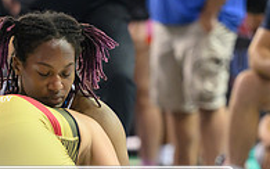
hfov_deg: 4.3
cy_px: 203
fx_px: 3562
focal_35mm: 484
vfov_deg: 2.7
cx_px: 96
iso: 4000
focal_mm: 160
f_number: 2.8
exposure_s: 1/800
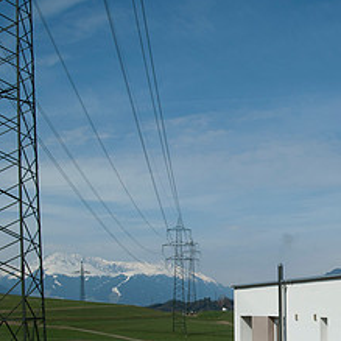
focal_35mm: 63
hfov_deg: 26.4
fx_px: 702
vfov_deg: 26.8
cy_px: 271
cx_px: 307
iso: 200
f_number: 11
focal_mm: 28
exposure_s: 1/1000
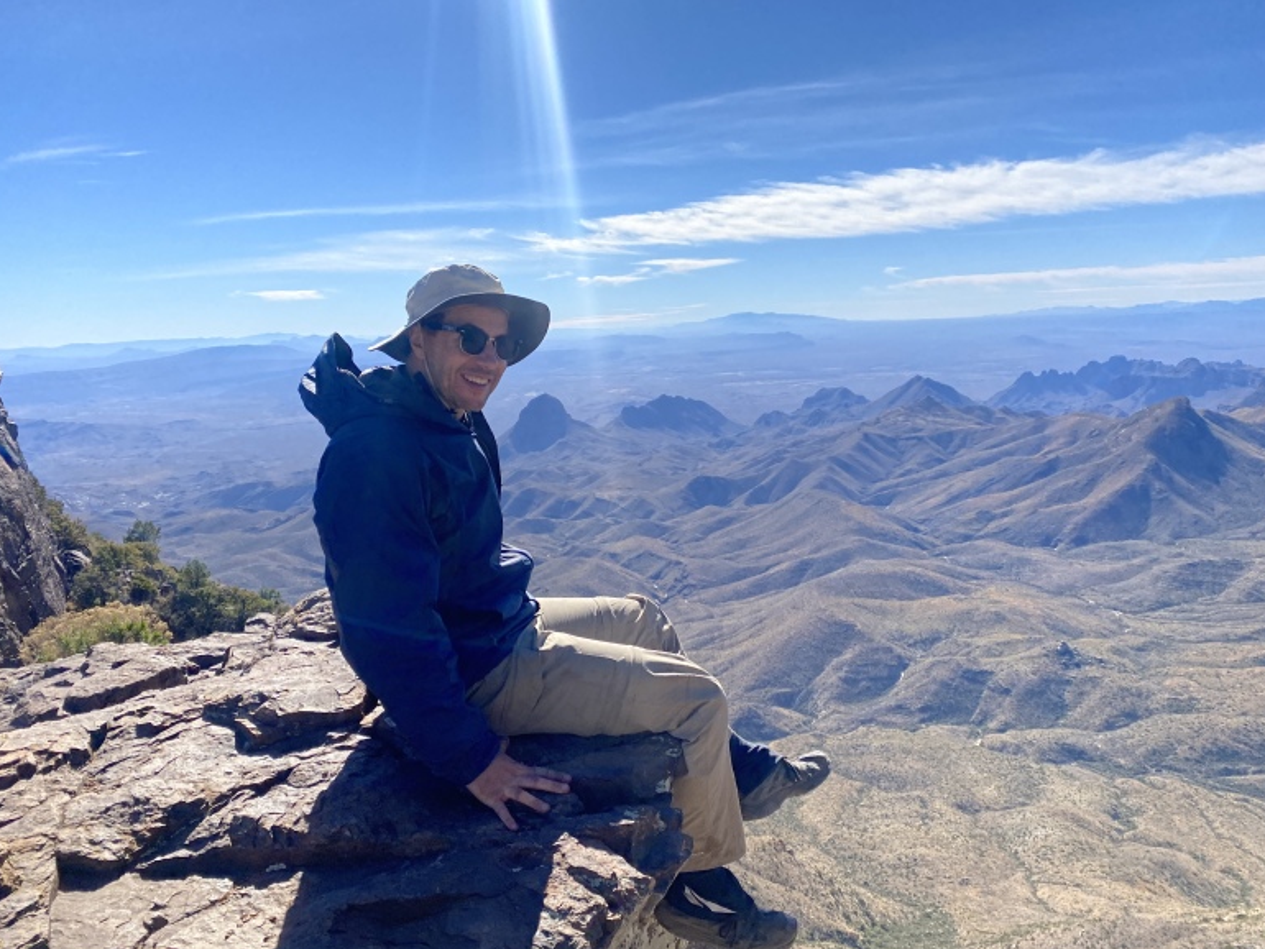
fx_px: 987
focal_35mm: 27
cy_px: 491
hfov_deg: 65.3
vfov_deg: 51.4
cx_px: 626
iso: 32
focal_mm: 4.25
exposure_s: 1/3846
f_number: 1.8
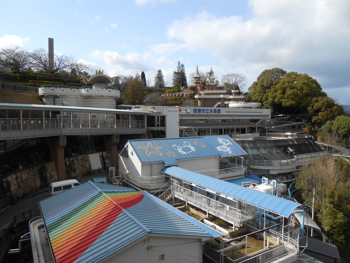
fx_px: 263
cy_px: 132
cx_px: 175
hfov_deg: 67.3
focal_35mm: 26
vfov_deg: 53.1
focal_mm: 4.6
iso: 80
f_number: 3.5
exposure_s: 1/800
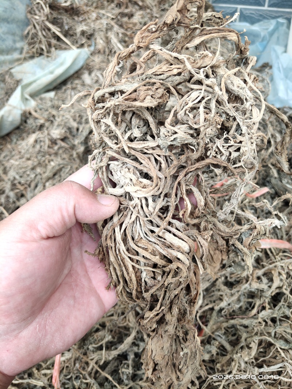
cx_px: 146
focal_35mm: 26
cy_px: 194
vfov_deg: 67.3
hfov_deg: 53.1
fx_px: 292
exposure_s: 1/120
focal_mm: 4.27
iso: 61
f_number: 1.79
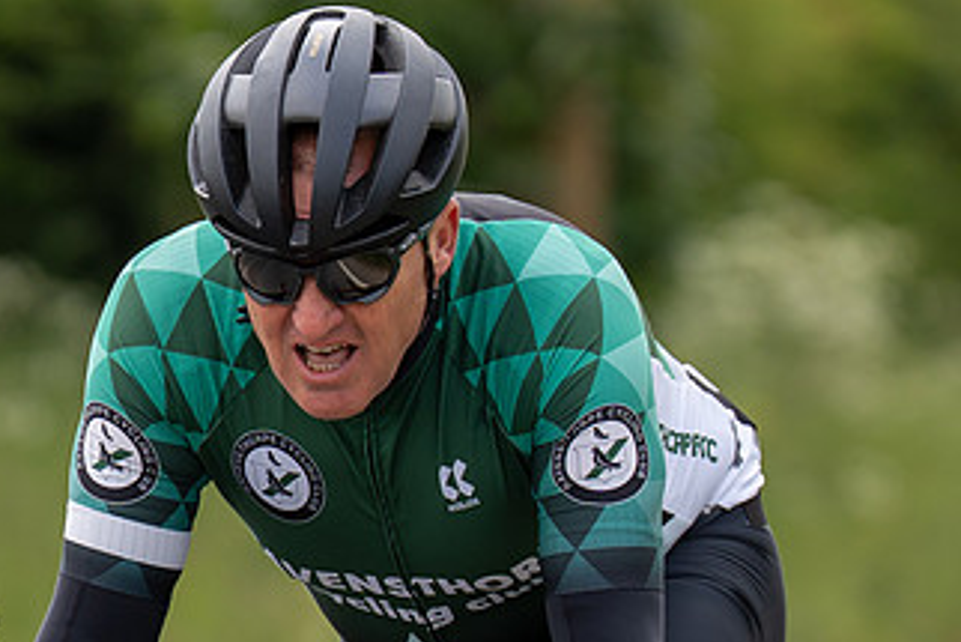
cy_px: 470
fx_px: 17091
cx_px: 133
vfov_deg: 2.2
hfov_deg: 3.2
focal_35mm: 640
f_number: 3.2
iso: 200
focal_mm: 178
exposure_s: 1/1250
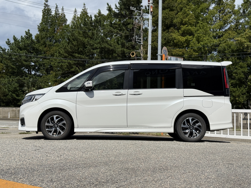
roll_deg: -0.5
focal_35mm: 48
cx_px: 126
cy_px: 94
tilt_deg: +3.7
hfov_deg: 39.7
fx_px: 348
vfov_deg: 30.3
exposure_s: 1/9901
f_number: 1.78
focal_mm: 6.76
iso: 64
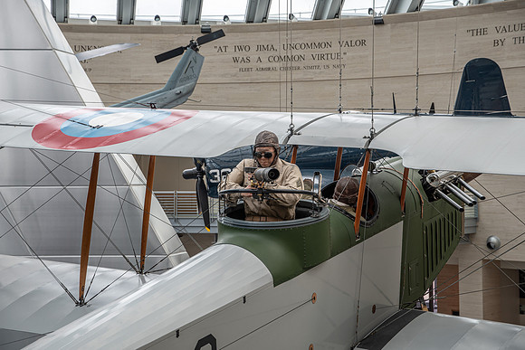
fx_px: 1001
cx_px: 262
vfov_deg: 19.8
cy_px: 175
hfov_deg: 29.4
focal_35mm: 69
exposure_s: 1/100
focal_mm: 44
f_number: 3.5
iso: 100
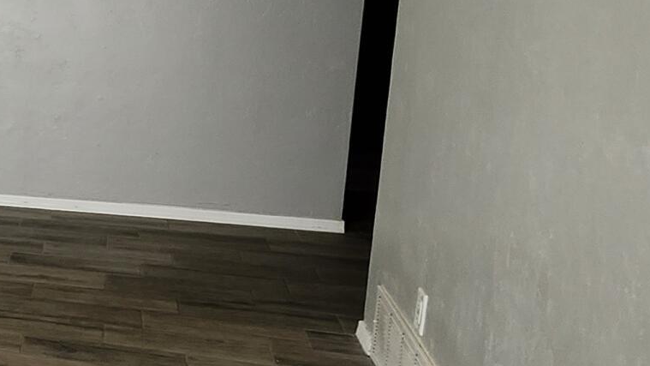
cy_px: 111
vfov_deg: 21.3
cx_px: -370
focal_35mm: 56
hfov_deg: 25.6
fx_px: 965
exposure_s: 1/120
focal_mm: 1.74
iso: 64
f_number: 2.2
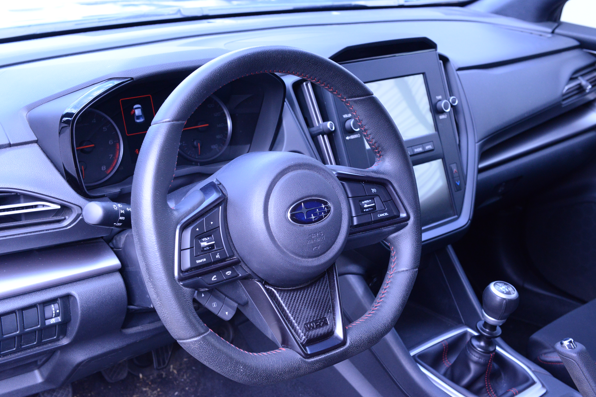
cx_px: 298
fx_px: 795
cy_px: 198
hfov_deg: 41.1
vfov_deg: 28.1
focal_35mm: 48
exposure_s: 1/250
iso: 3200
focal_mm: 48
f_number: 8
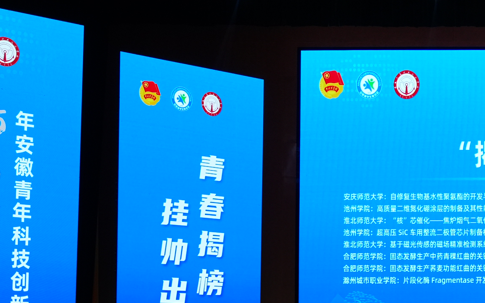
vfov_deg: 13.4
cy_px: 262
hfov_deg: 20.0
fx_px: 1282
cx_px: 597
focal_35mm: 97
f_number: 5.6
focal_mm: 31
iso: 1600
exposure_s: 1/125
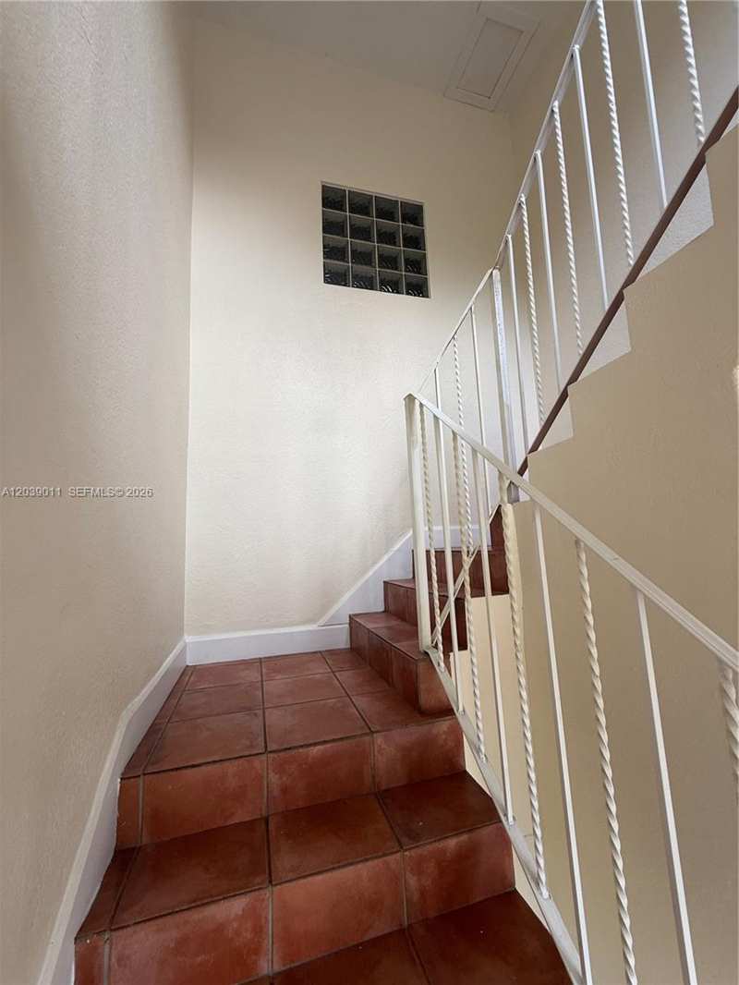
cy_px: 492
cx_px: 370
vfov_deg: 102.1
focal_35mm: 14
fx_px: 398
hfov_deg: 85.7
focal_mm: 2.22
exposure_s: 1/99
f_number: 2.2
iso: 64
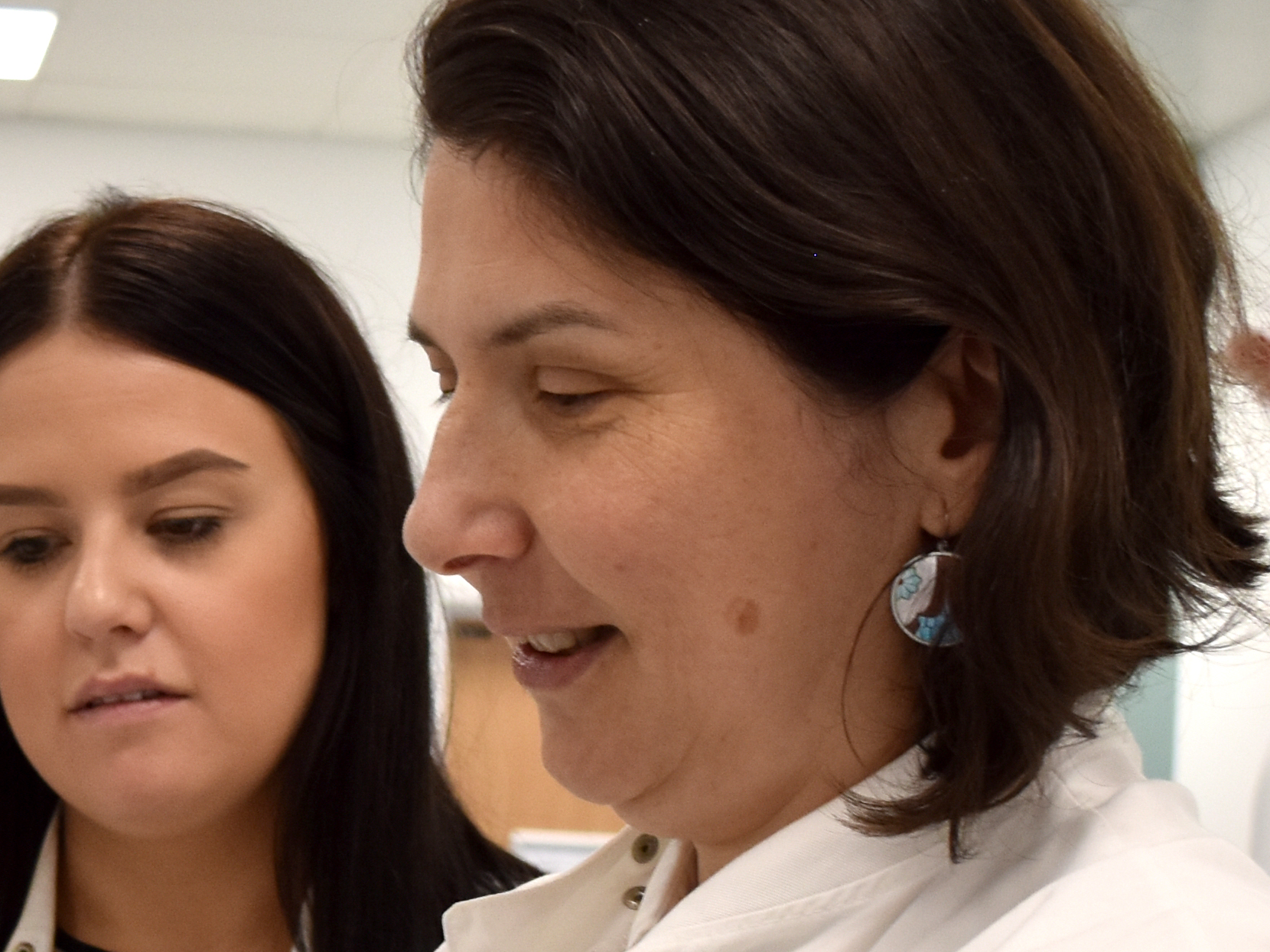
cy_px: 852
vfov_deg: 10.5
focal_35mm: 141
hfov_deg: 13.8
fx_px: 5163
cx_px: 40
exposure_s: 1/125
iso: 400
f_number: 5.6
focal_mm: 27
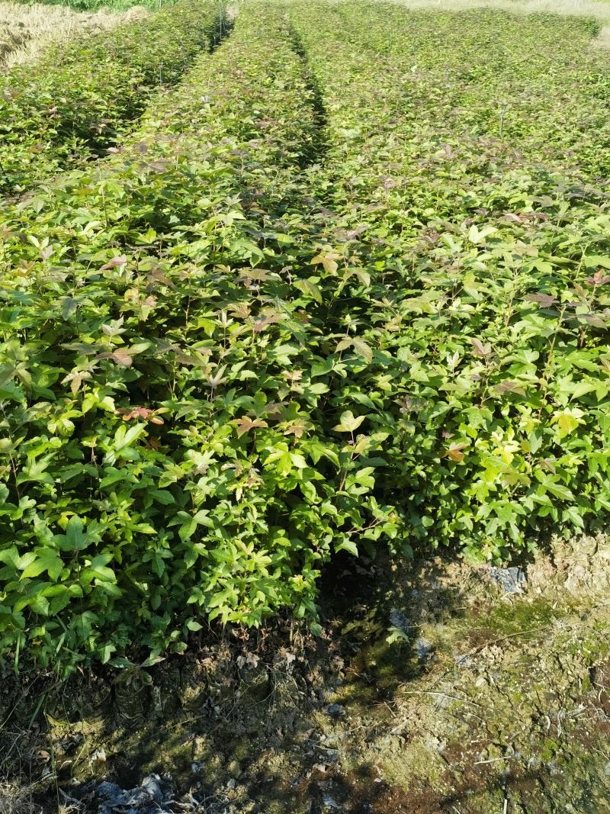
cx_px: 305
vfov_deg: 55.4
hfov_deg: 42.9
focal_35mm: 33
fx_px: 776
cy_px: 407
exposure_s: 1/1147
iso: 50
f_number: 1.9
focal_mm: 6.67
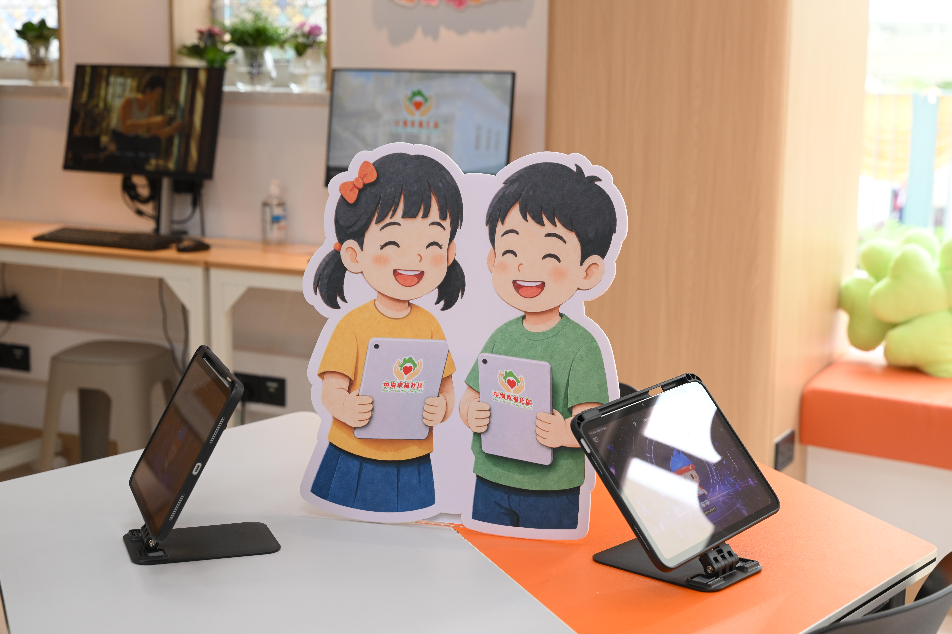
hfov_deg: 36.2
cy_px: 317
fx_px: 1454
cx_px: 476
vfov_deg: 24.6
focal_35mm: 55
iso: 500
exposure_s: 1/100
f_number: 5
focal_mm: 55
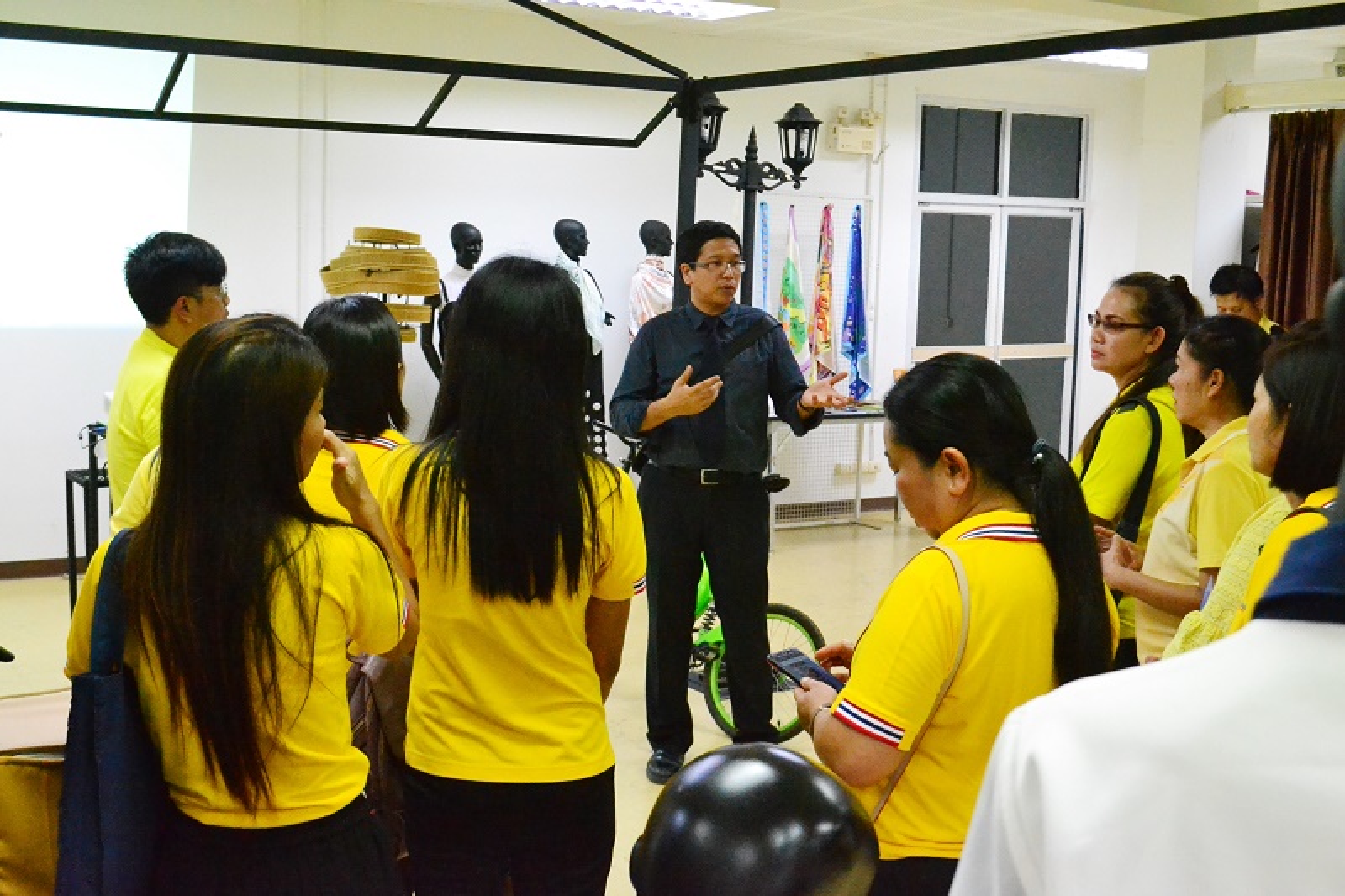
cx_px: 672
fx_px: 1625
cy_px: 448
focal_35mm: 44
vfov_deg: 30.8
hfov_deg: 45.0
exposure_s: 1/200
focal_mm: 29
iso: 6400
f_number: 7.1
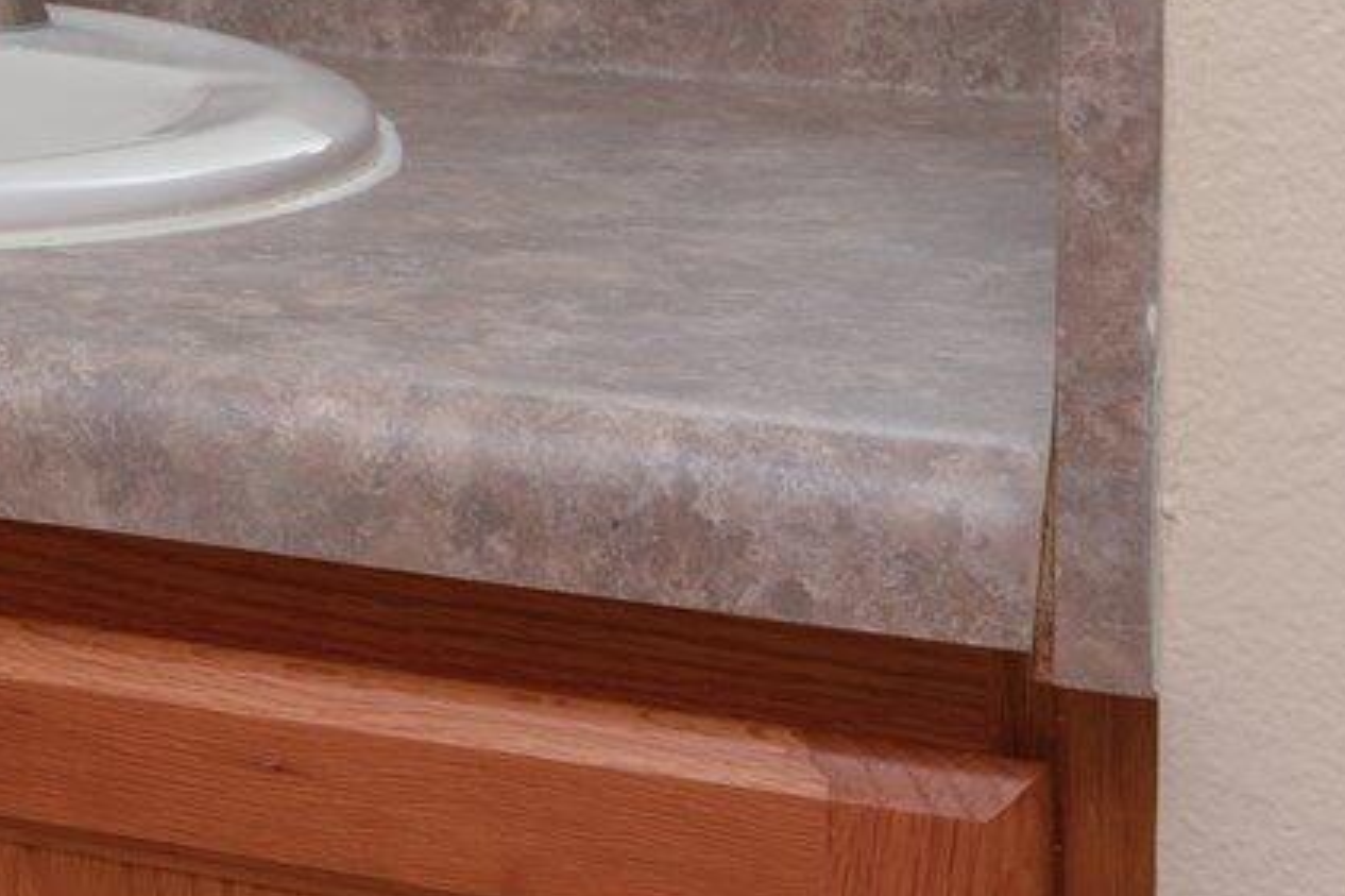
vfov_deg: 13.1
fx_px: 3713
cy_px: -373
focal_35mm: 99
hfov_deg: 18.8
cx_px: -494
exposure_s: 1/50
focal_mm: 20.5
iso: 100
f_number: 9
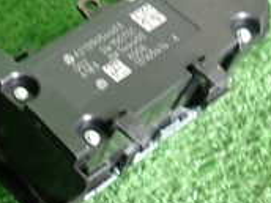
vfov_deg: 16.4
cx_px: -117
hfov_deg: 19.9
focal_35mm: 87
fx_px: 681
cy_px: 227
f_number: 2
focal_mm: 4.5
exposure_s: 1/30
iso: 200
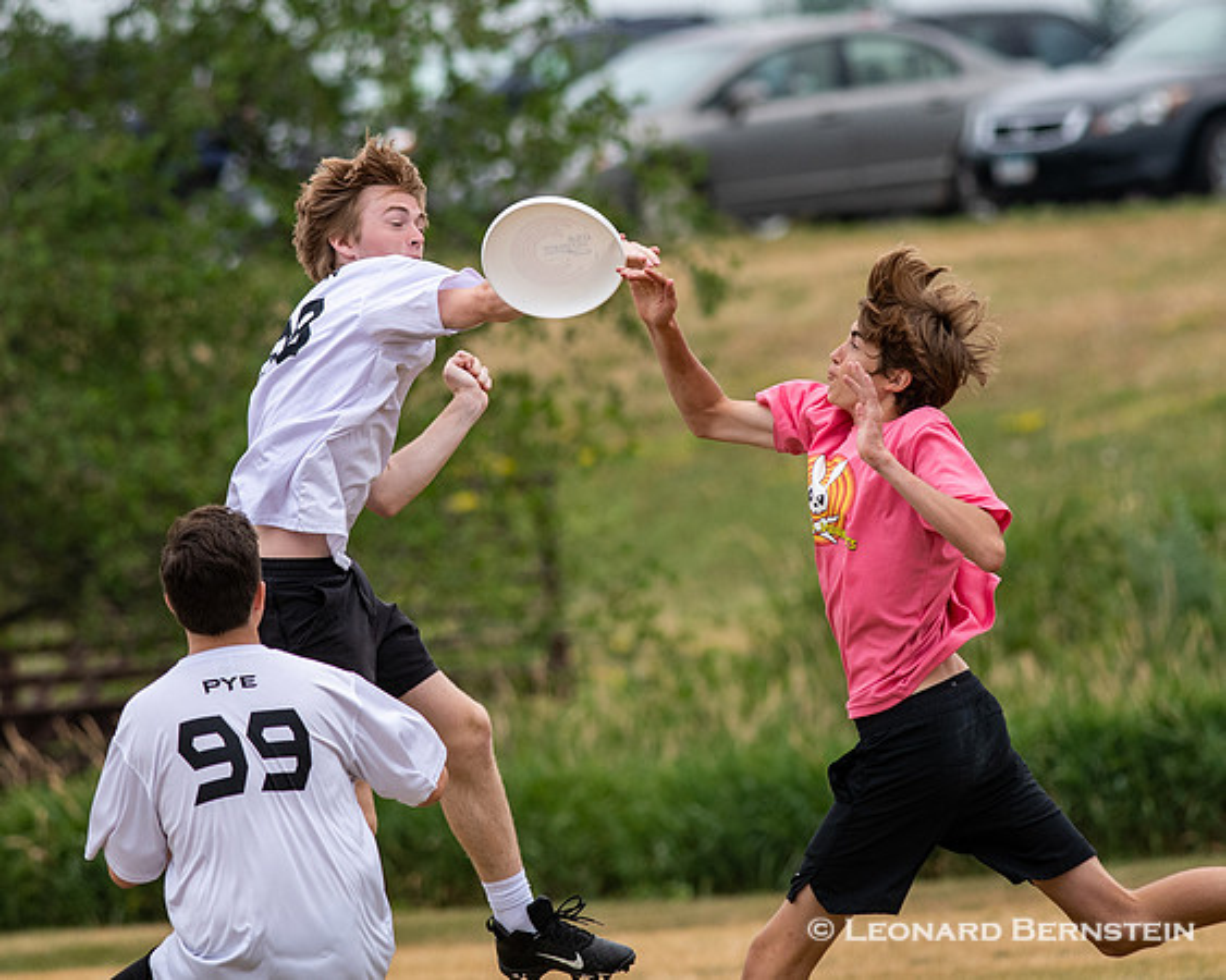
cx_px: 586
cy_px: 347
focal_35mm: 655
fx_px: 23746
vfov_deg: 2.4
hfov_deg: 3.0
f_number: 5
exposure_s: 1/2000
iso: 400
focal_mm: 300
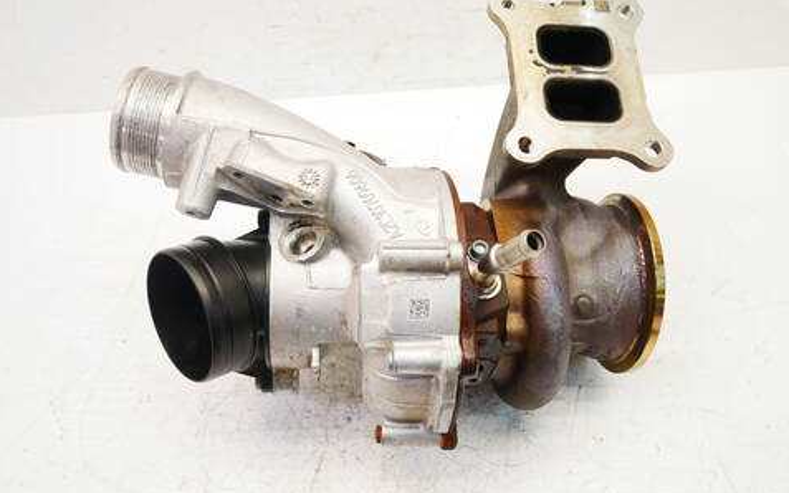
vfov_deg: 39.4
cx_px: 394
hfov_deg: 59.7
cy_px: 242
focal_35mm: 32
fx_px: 688
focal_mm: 15
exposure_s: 1/60
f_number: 3.7
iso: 500
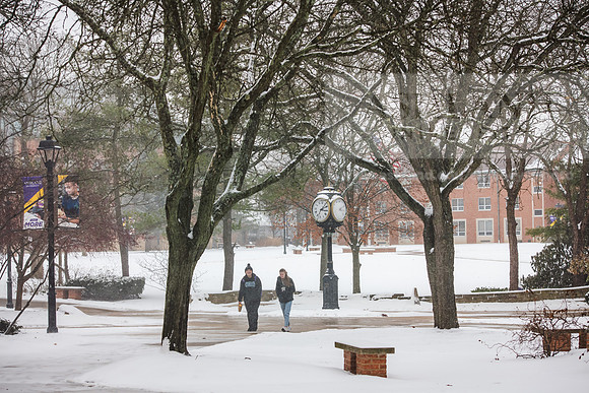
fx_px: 1506
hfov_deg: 22.1
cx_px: 294
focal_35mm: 92
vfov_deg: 14.9
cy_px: 196
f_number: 5
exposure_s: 1/250
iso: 500
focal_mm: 92
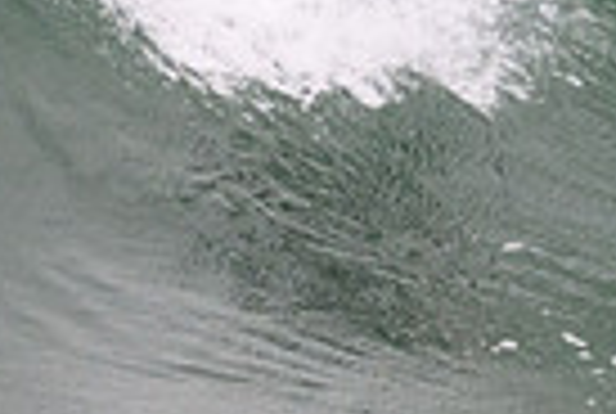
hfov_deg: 0.5
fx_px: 72777
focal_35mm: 4244
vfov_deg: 0.3
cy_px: -401
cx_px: 745
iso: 1250
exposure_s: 1/2000
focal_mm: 760
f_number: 11
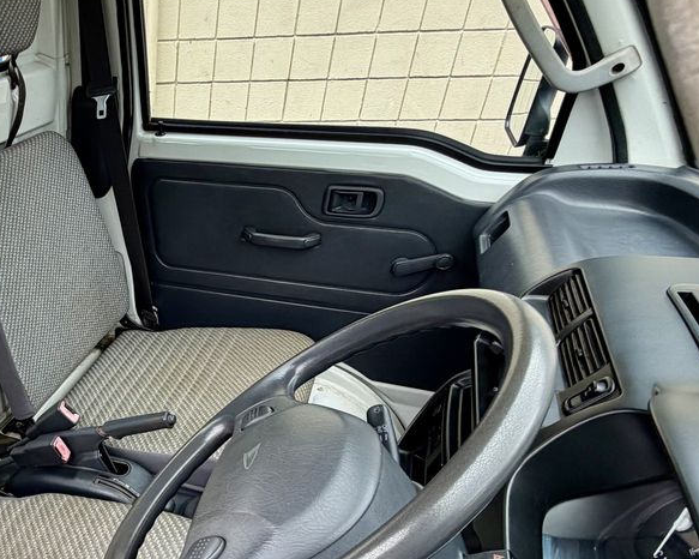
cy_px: 445
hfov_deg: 51.5
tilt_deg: -37.9
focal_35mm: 30
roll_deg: +4.2
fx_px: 620
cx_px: 62
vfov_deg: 46.0
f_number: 2.2
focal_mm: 2.22
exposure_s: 1/121
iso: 50
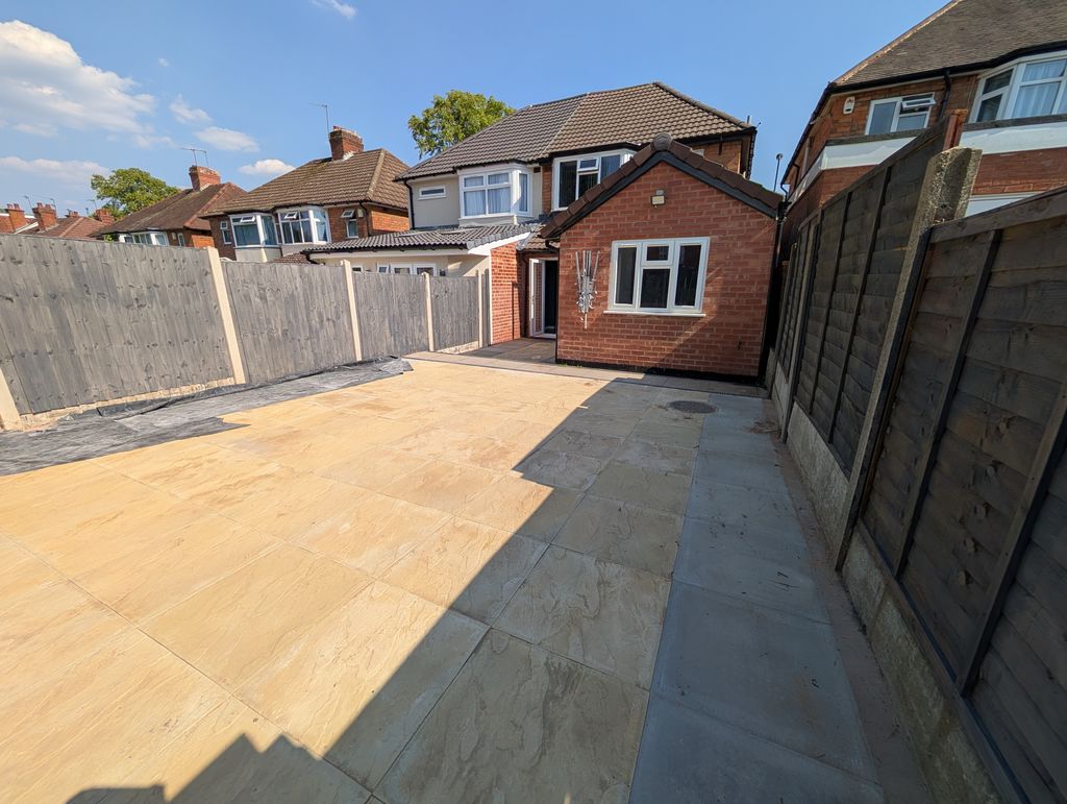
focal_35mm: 12
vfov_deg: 94.6
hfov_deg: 110.5
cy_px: 402
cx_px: 534
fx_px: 370
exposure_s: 1/2924
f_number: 1.7
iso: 53
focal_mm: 2.02
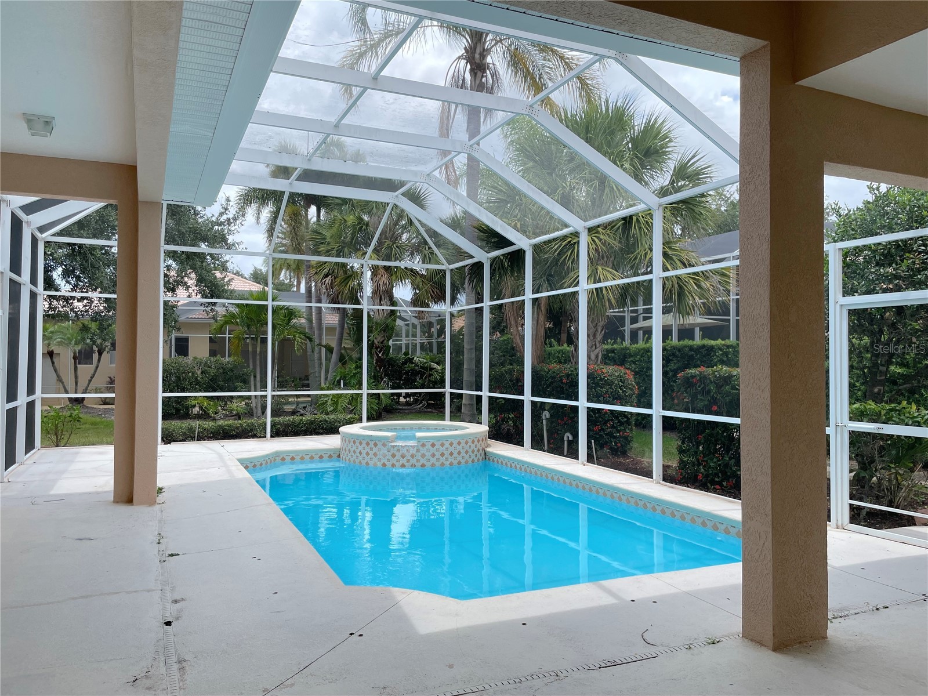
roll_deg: +0.3
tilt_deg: +0.6
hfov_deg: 67.3
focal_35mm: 26
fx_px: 697
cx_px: 464
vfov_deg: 53.1
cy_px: 348
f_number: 1.6
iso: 32
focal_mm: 4.2
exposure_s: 1/1618
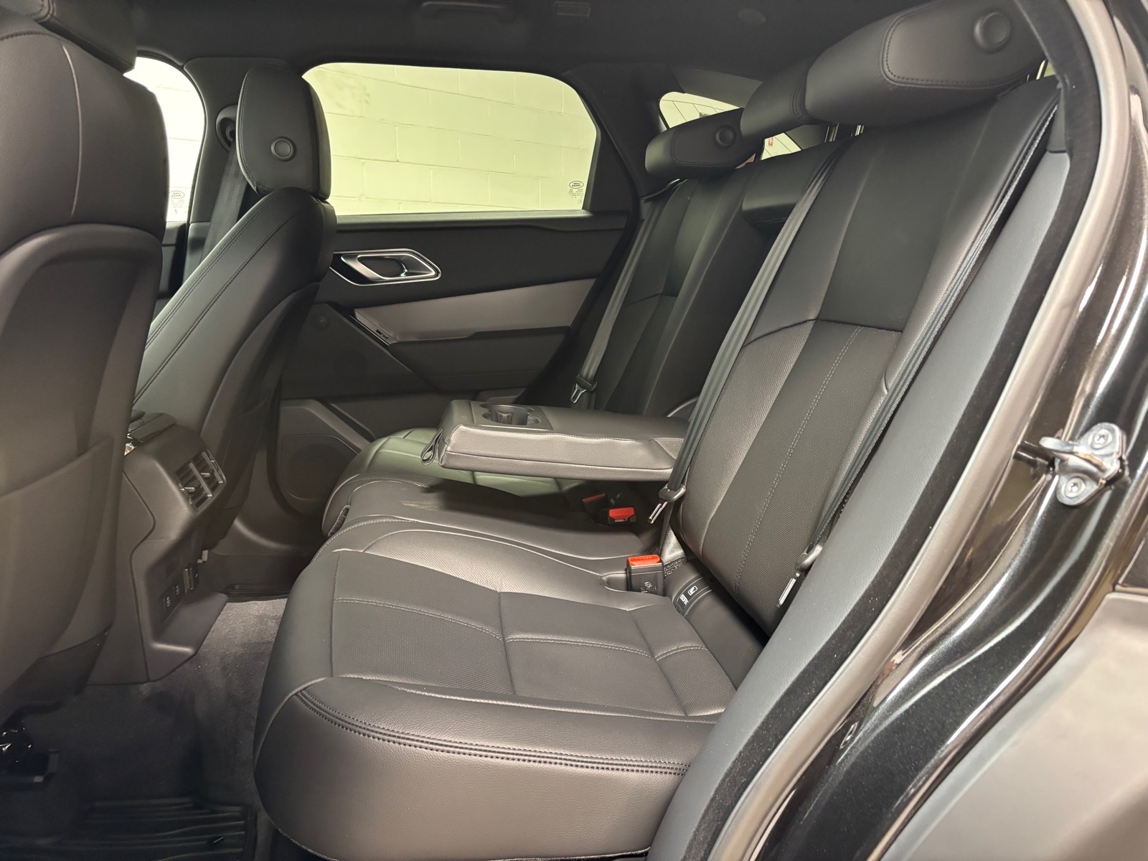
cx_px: 574
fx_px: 862
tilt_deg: -10.7
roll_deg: +0.9
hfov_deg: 67.3
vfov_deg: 53.1
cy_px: 430
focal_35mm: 26
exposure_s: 1/60
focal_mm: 5.96
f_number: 1.6
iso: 400
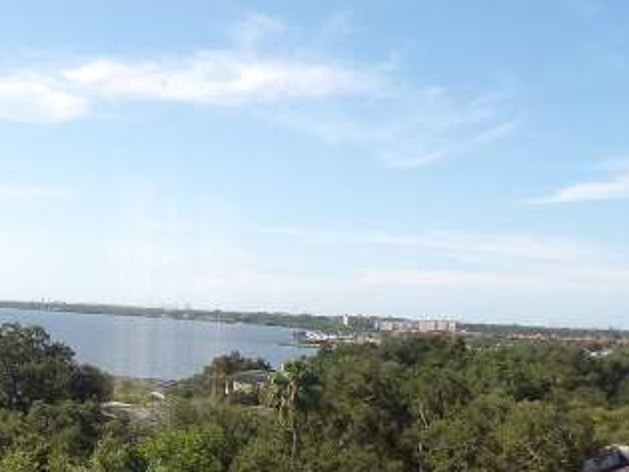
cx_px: 194
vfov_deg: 23.3
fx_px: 1108
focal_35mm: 61
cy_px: 434
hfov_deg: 31.4
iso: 100
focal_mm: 4.3
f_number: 3.2
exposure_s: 1/839
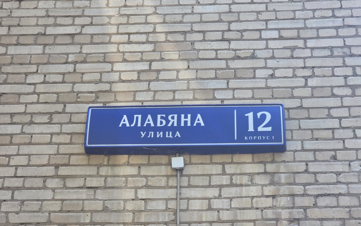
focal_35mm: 74
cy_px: 132
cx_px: 182
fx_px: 728
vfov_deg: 17.6
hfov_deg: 27.8
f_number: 2.4
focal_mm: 7
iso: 40
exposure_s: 1/100
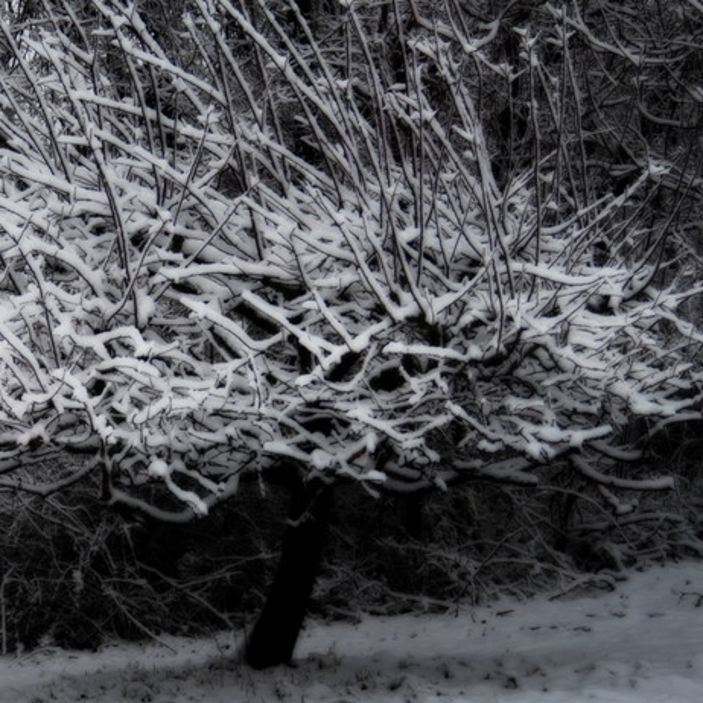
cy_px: 332
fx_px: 1995
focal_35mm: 87
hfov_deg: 19.5
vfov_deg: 20.0
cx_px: 46
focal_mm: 35
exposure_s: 1/640
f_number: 4
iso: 200
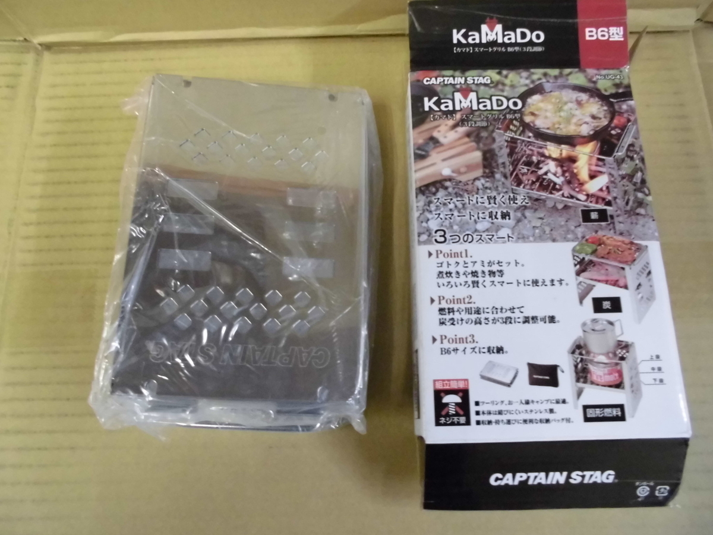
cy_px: 268
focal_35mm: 26
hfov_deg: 67.3
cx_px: 356
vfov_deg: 53.1
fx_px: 536
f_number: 3.5
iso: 800
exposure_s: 1/15
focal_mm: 4.6
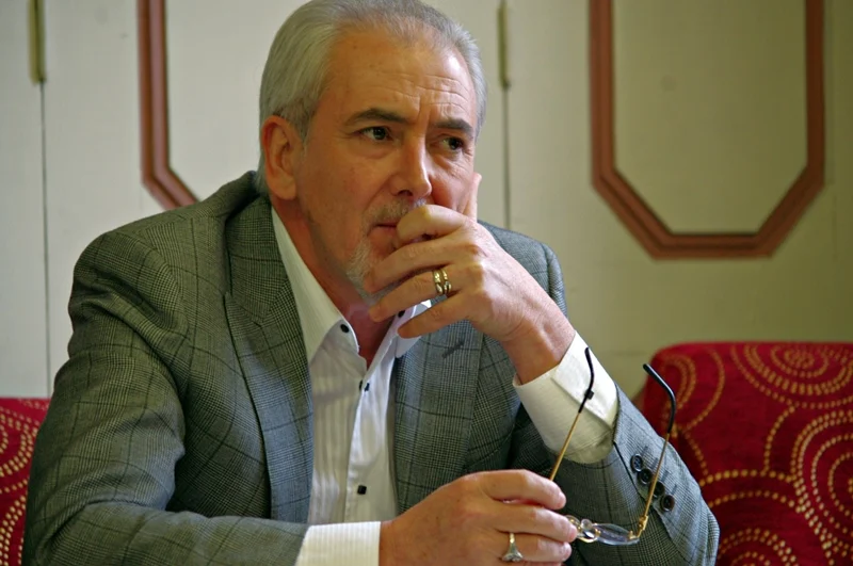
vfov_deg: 7.3
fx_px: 4425
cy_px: 283
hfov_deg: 11.0
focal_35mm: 187
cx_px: 426
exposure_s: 1/30
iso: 800
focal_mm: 125
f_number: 4.5
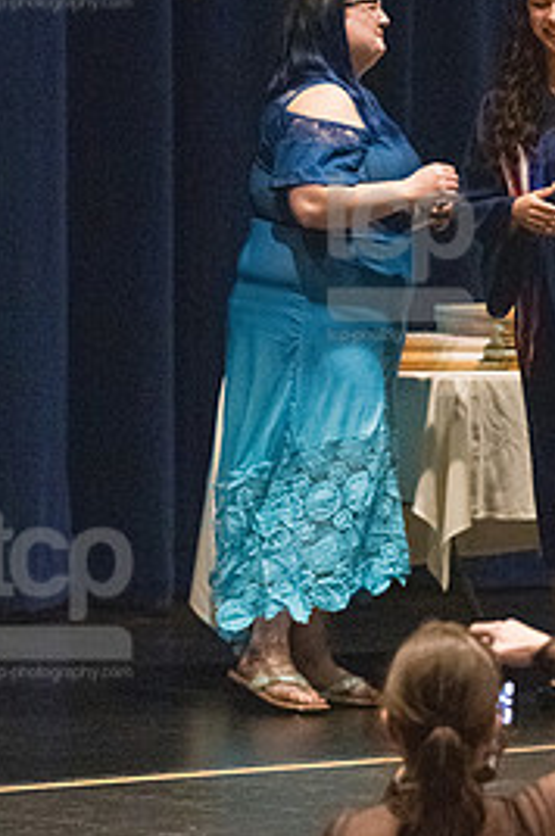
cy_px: 256
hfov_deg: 4.9
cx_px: 401
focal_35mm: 277
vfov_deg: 7.4
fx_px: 6422
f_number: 3.2
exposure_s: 1/400
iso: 10000
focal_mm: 110
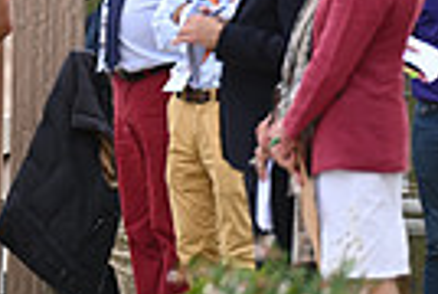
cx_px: -480
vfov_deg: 0.8
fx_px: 21059
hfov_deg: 1.2
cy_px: 5
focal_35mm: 1727
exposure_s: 1/1600
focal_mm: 400
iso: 560
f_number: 5.6
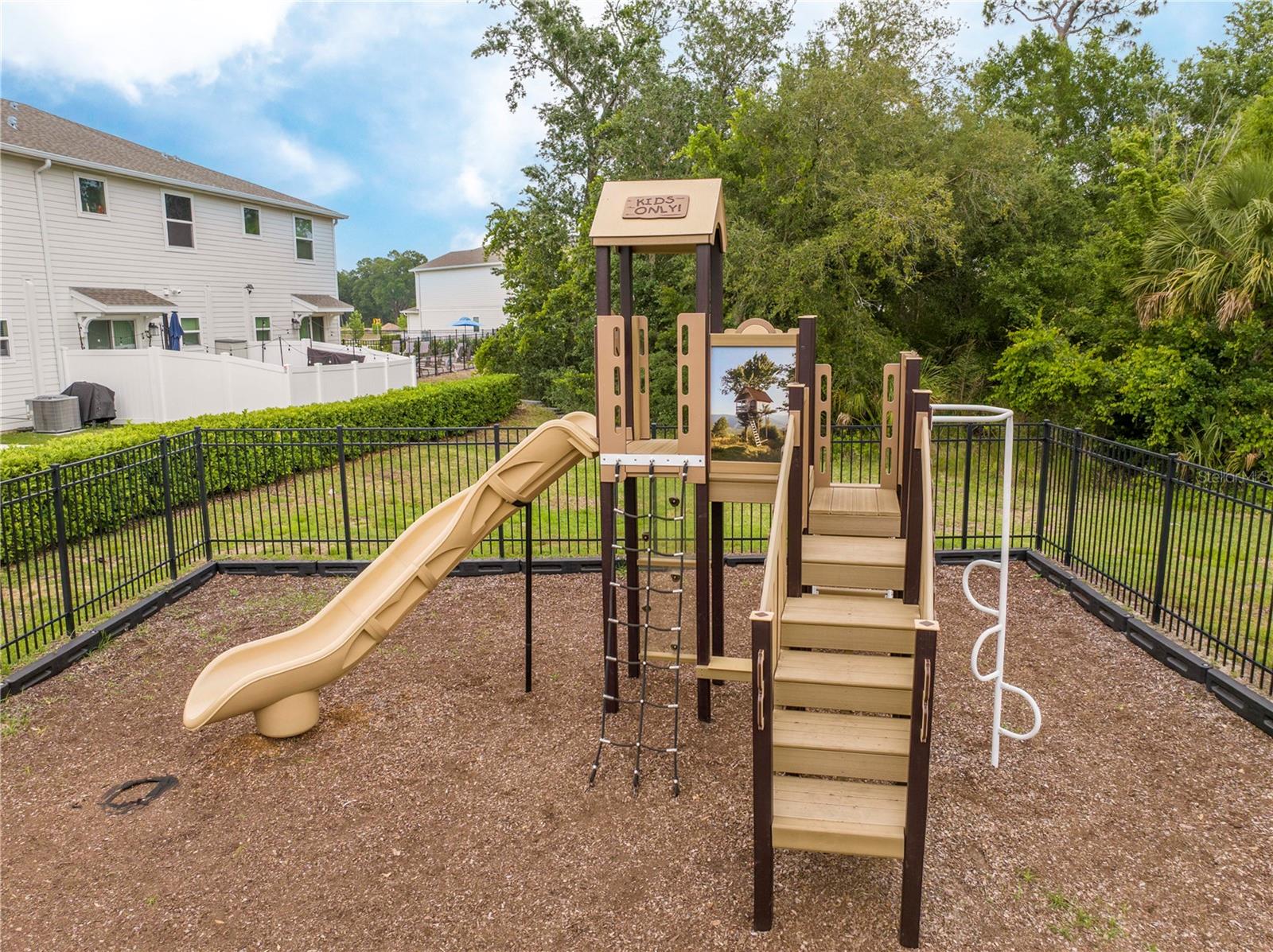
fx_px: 882
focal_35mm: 24
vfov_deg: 56.7
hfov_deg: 71.6
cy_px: 476
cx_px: 636
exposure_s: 1/2000
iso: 270
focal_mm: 12.29
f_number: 2.8
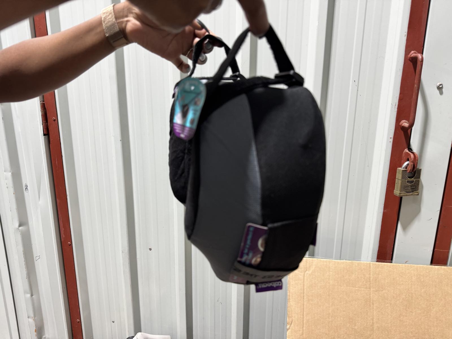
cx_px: 226
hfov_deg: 71.6
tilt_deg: -13.9
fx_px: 313
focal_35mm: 24
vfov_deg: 56.8
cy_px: 170
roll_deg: -0.1
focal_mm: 6.76
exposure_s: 1/50
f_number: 1.78
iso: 160
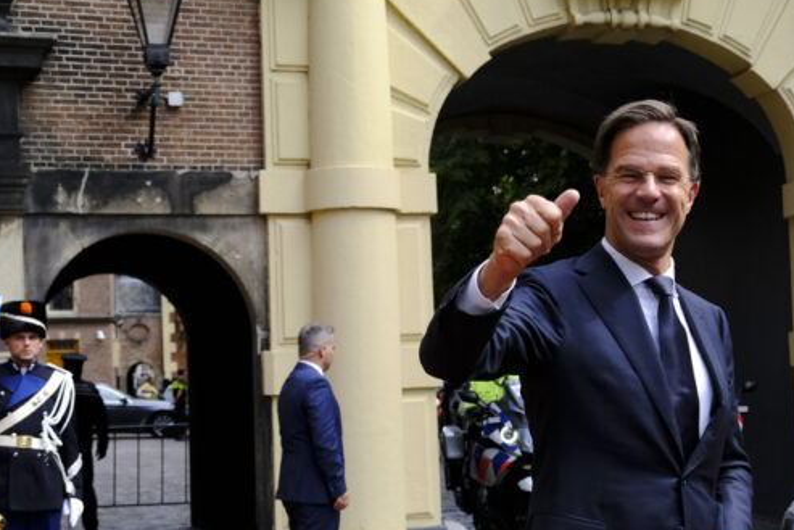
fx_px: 1478
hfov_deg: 29.8
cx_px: 552
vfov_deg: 20.3
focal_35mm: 67
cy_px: 287
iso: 1600
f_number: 4
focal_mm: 28.9
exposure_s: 1/2500
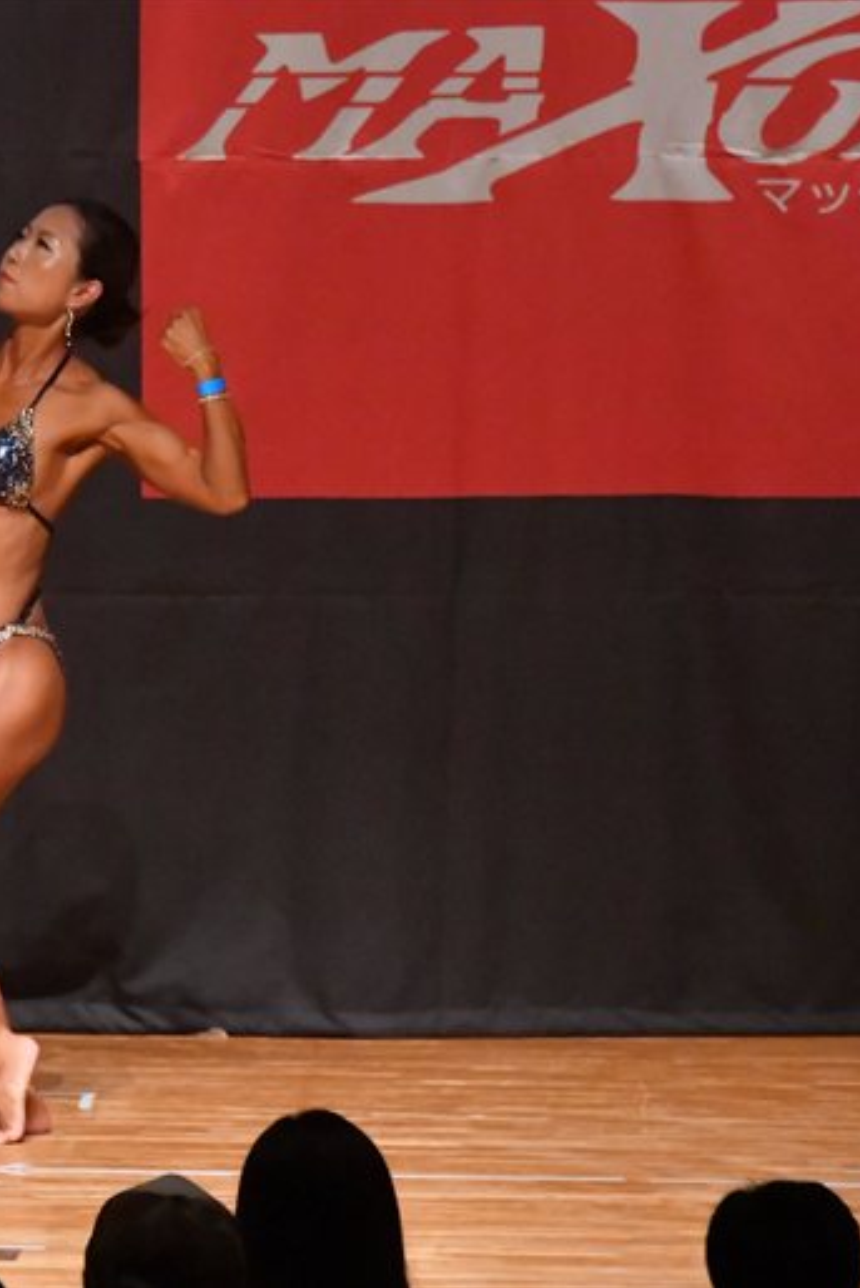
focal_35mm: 407
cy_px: 644
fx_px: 14573
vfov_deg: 5.1
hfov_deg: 3.4
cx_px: -46
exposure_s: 1/400
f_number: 5.6
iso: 12800
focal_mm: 180
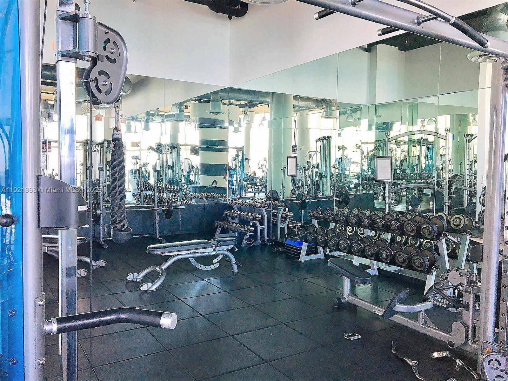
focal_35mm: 29
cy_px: 190
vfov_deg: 48.2
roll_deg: -0.4
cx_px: 254
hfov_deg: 61.7
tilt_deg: -2.6
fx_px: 426
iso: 25
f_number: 2.2
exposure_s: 1/30
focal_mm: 4.15
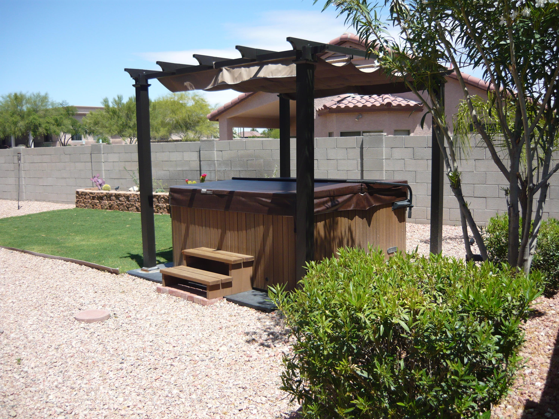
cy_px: 210
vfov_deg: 42.9
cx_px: 280
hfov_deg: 55.4
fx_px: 533
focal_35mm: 33
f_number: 8
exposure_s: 1/160
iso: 100
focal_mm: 5.5
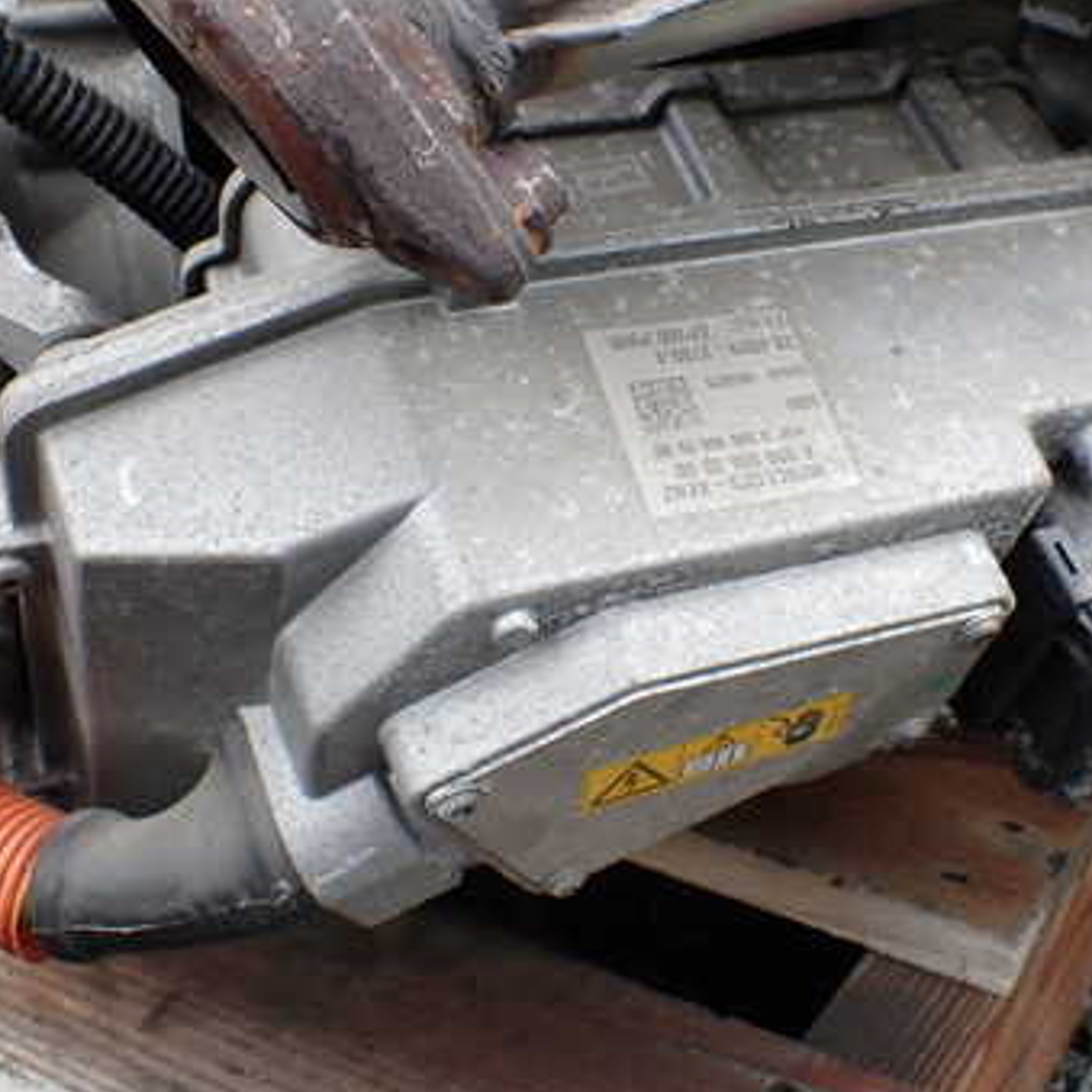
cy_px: 464
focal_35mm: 47
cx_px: 644
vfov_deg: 36.0
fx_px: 1677
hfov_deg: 36.0
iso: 100
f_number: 3.2
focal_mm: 5.4
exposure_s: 1/125
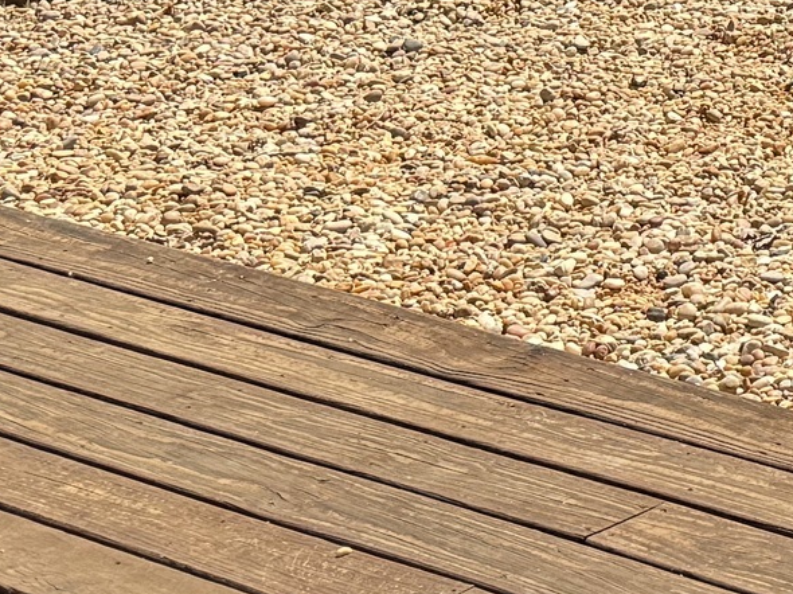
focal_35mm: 125
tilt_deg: -5.5
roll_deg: -0.3
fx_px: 2862
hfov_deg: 13.0
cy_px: -418
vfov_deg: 11.2
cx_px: 1723
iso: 80
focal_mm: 6.76
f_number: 1.78
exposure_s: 1/3279
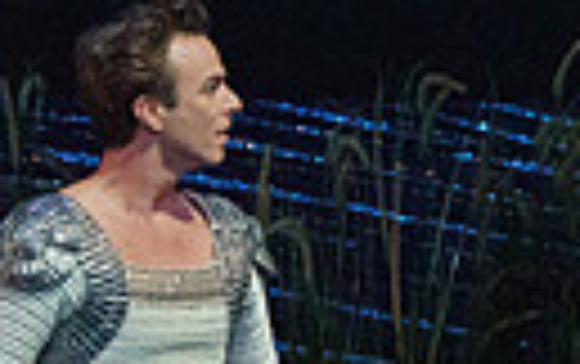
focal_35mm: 1594
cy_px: 384
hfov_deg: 1.3
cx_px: 841
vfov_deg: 0.8
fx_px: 25229
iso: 8000
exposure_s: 1/320
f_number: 5.6
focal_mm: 348
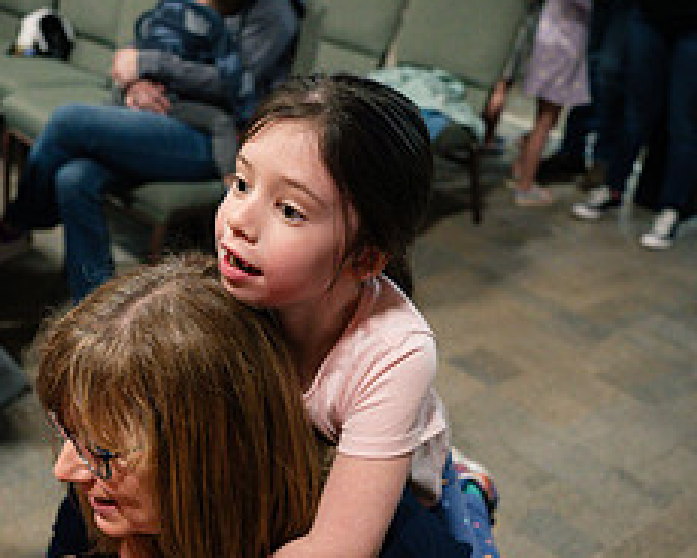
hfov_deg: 41.9
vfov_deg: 33.1
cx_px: 303
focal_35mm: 44
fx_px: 908
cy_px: 449
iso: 2500
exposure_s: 1/320
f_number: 2.8
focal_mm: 24
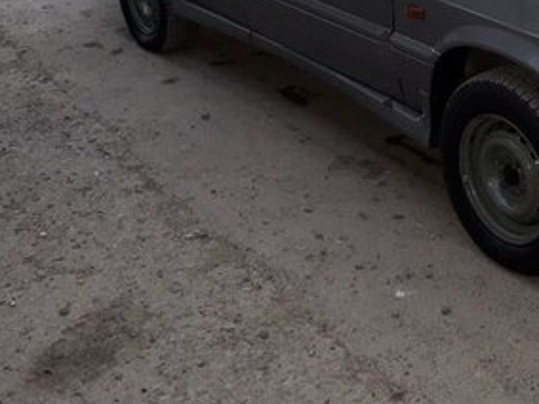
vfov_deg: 22.0
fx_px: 981
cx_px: 539
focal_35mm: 63
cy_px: -41
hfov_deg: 28.8
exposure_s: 1/50
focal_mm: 3.6
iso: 200
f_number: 1.9
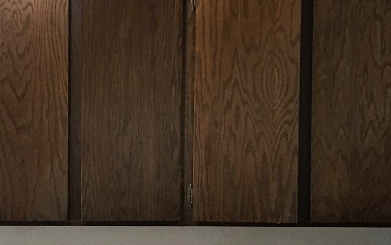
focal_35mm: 116
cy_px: 198
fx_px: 1236
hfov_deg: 17.3
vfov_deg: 11.3
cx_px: -60
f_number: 2.2
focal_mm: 4.15
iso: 50
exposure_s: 1/15
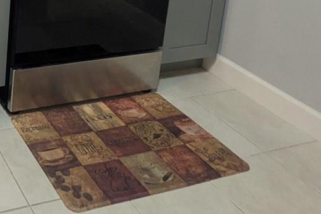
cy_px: -104
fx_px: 410
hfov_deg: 34.1
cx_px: -67
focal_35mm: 46
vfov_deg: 23.6
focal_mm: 1.83
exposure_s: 1/60
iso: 304
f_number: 2.2
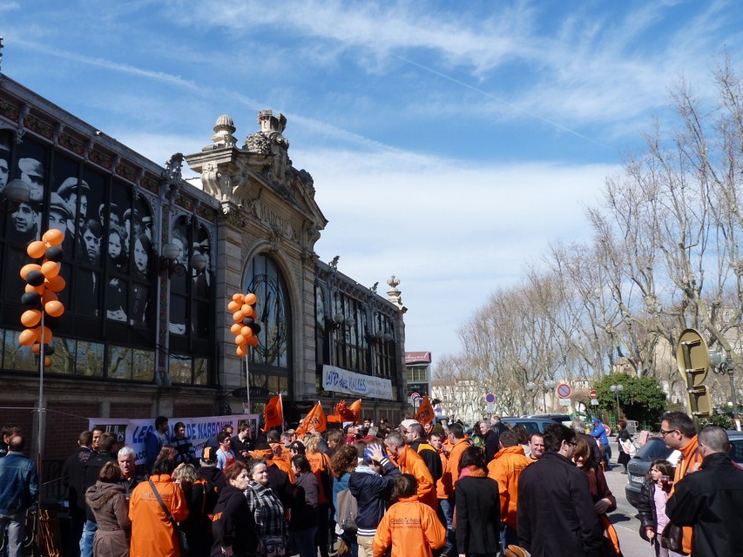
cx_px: 324
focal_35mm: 30
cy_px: 278
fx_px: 644
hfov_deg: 59.8
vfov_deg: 46.8
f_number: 5.6
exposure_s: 1/320
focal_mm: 4.5
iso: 80
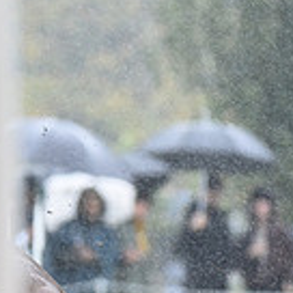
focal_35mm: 870
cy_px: 166
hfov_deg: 2.0
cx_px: -284
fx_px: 8331
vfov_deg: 2.0
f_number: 5.6
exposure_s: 1/1000
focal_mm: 240
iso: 2500
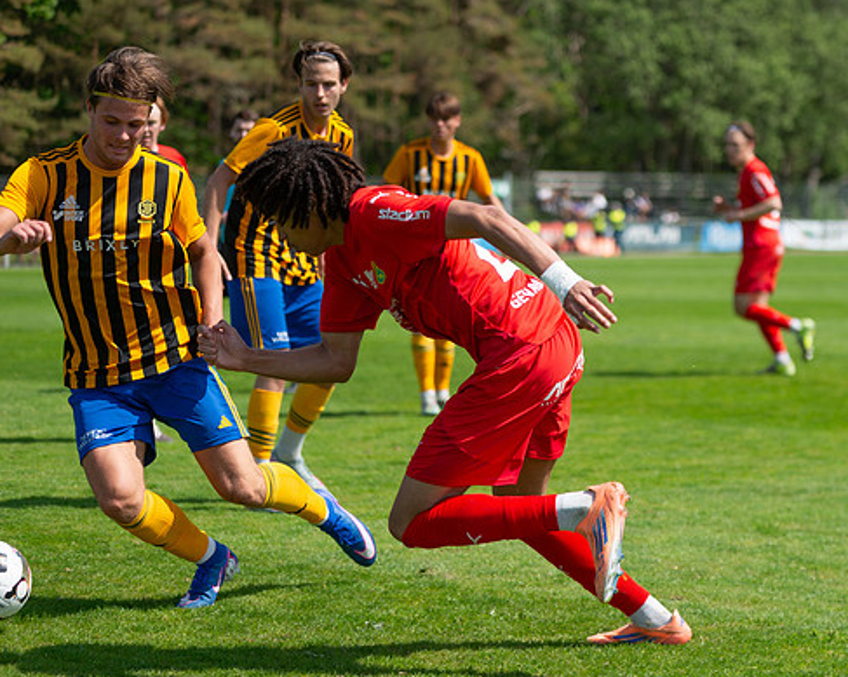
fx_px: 2809
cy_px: 357
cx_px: 587
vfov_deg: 13.7
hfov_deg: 17.1
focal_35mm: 112
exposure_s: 1/2000
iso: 100
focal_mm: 86
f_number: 3.2
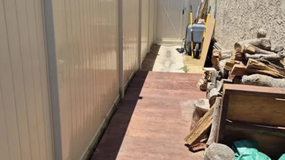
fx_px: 257
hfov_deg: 58.0
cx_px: 141
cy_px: 73
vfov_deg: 34.6
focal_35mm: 34
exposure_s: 1/1228
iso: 25
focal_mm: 5.4
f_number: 1.8
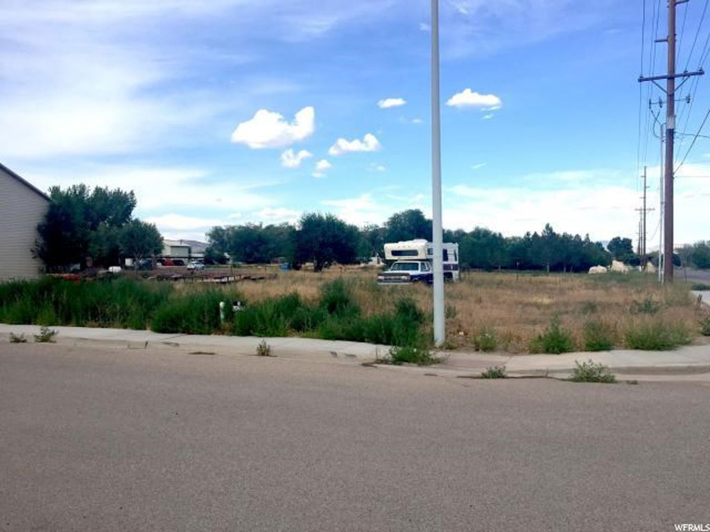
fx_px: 595
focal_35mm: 29
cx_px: 355
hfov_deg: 61.7
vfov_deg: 48.2
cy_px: 266
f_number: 2.2
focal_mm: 4.15
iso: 32
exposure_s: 1/1236
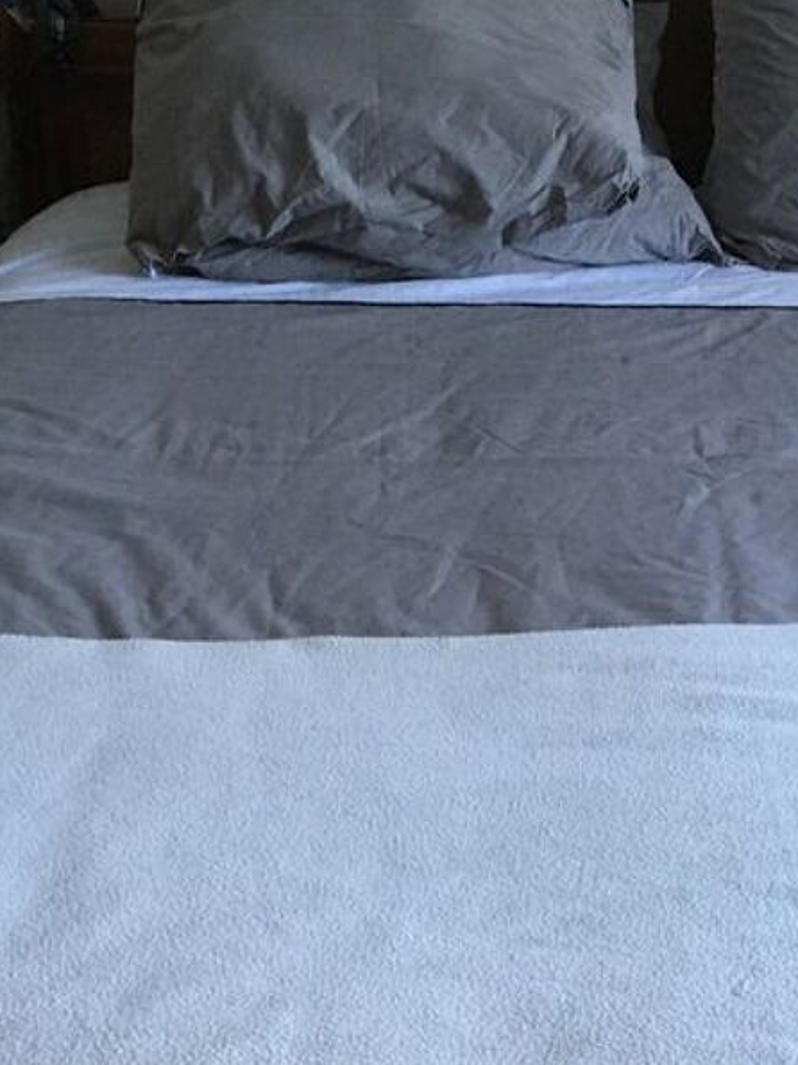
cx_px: 531
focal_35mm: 65
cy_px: 869
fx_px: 1999
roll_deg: -0.6
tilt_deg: -31.9
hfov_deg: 22.5
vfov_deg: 29.1
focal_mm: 4.15
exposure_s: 1/30
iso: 125
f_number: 2.2
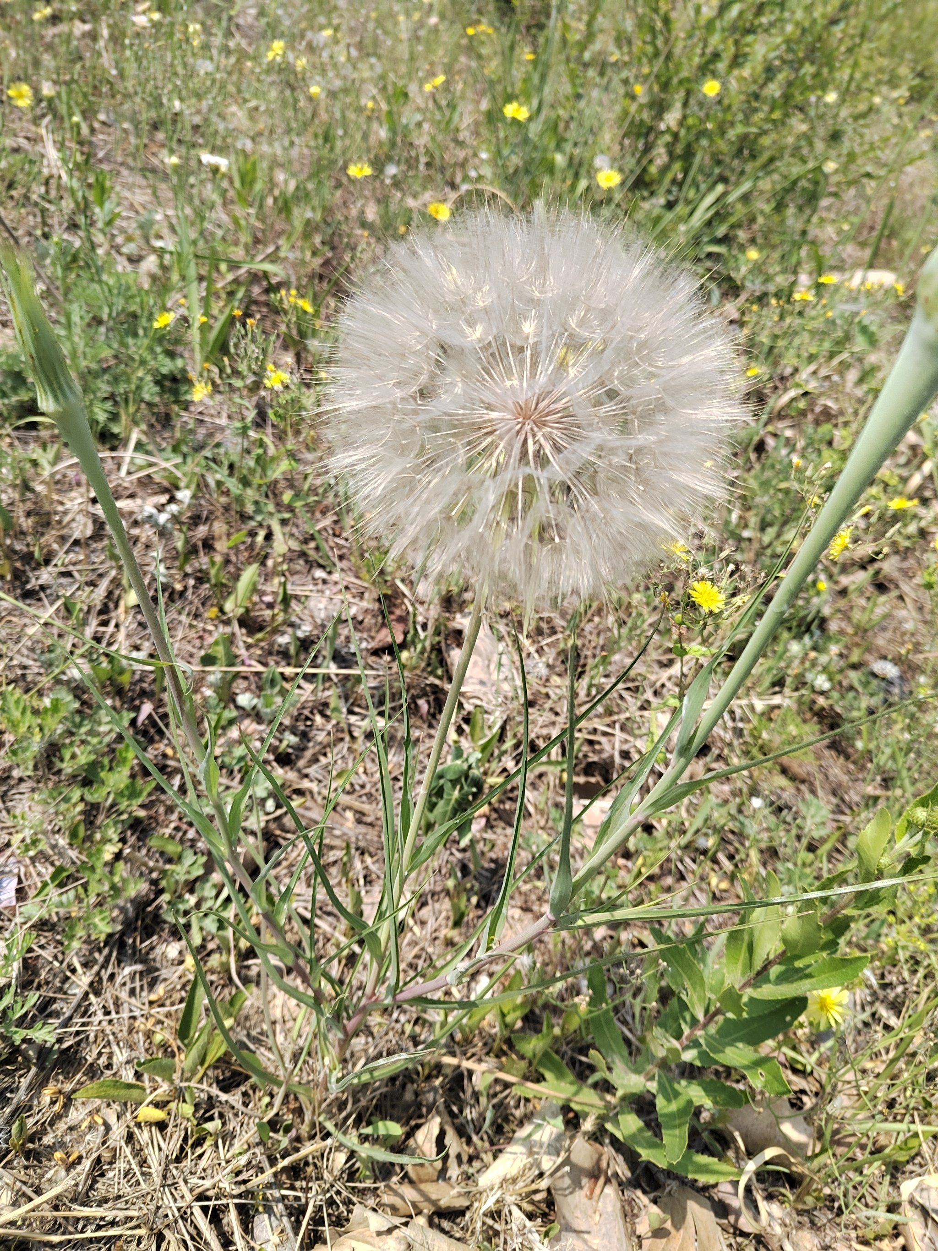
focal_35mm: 23
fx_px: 831
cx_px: 469
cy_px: 626
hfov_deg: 58.9
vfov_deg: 73.9
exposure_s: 1/2000
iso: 466
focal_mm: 5.52
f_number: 1.9
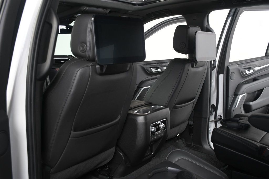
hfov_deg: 53.1
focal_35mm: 36
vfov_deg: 36.8
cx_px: 134
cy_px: 90
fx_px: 269
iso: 100
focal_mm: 24
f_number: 3.8
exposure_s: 1/160
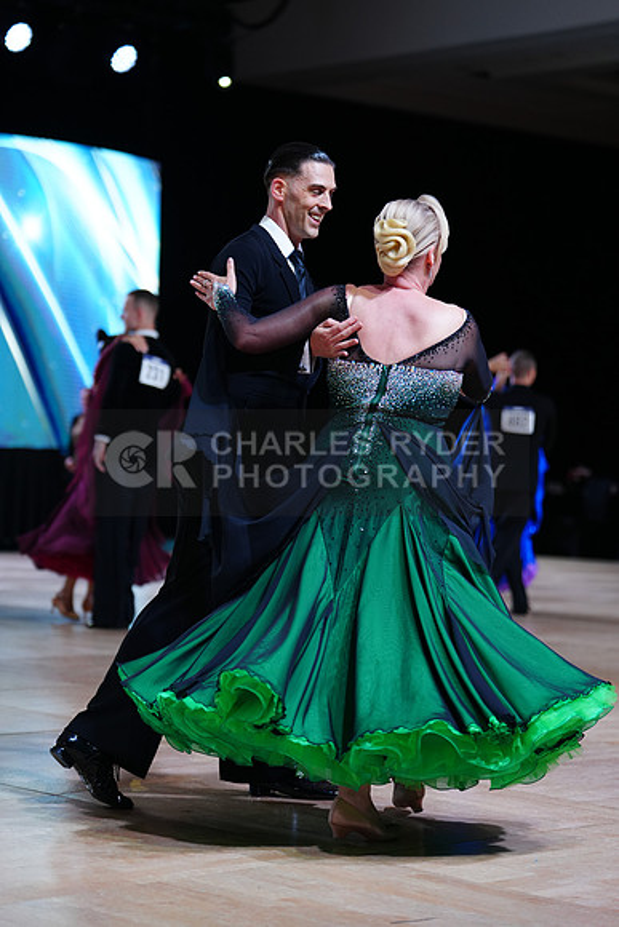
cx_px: 310
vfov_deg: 23.4
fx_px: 2242
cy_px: 464
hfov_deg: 15.7
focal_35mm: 87
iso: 640
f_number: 2.8
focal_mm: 87
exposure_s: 1/500
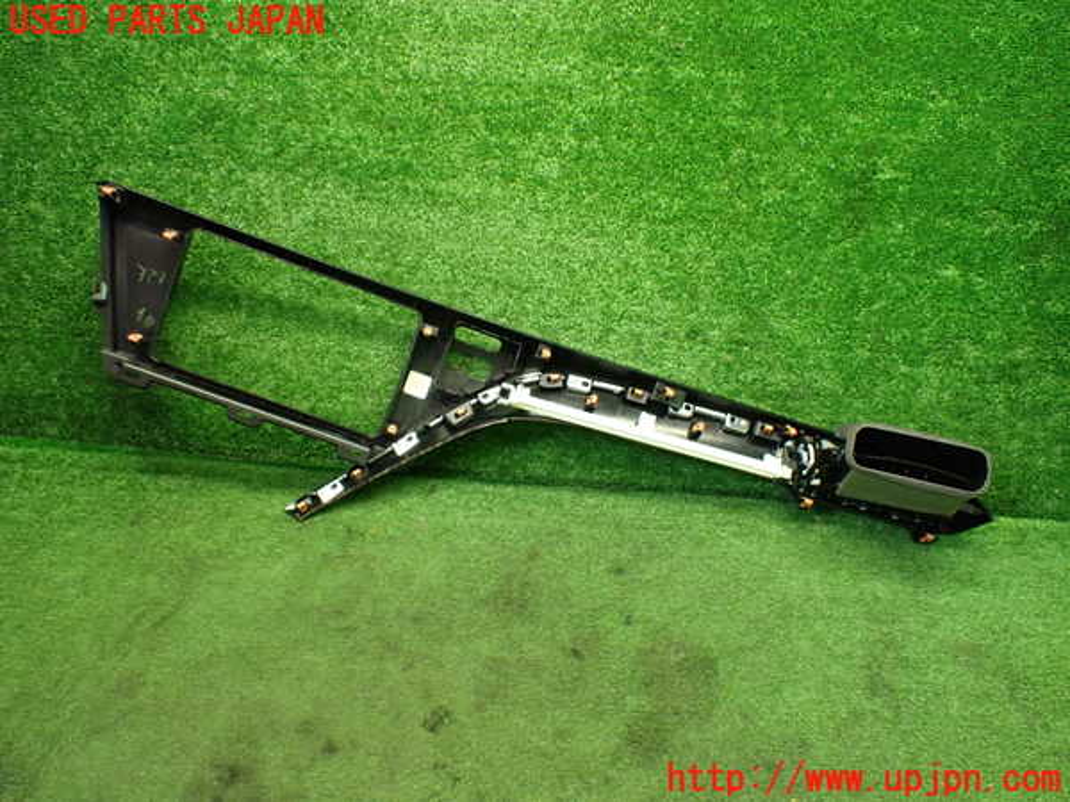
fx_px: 927
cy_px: 401
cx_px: 535
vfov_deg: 46.8
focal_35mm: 30
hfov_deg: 60.0
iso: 800
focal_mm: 5.4
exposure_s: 1/100
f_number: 2.3
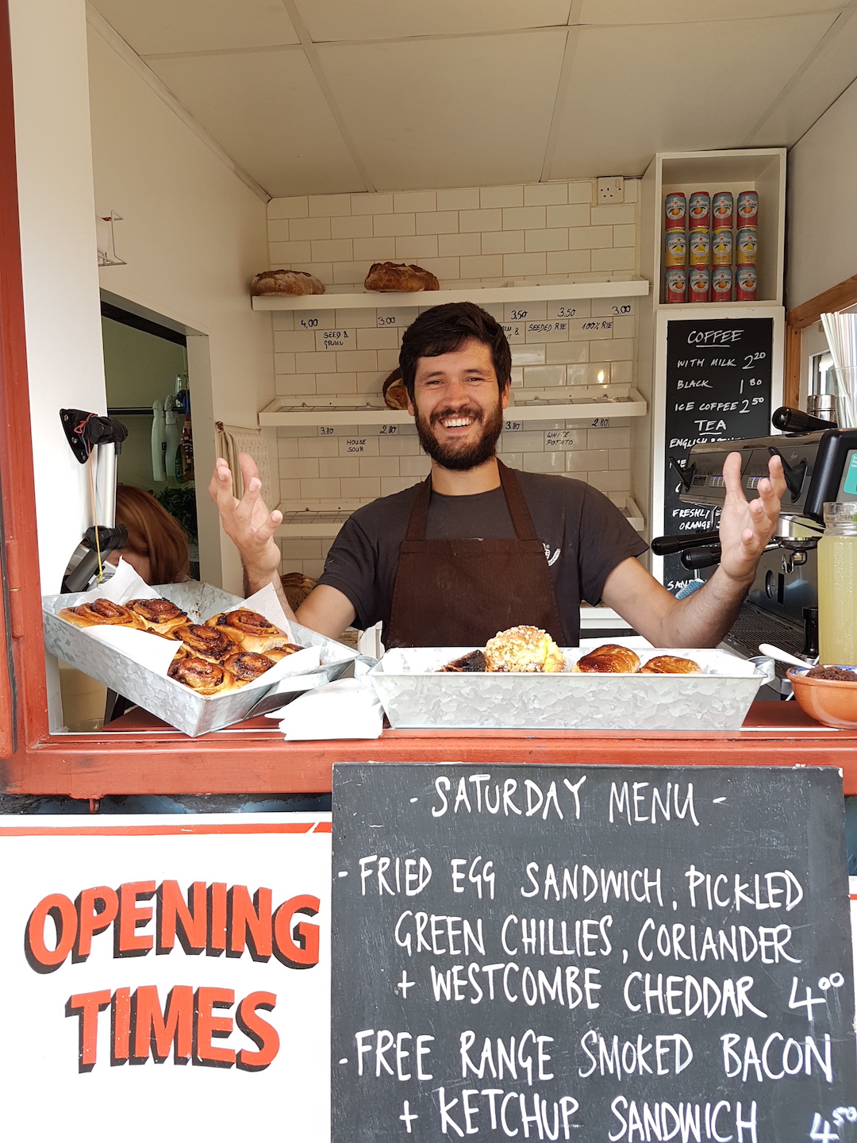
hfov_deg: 53.1
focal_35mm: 26
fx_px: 858
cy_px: 572
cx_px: 428
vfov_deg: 67.3
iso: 50
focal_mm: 4.2
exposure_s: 1/50
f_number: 1.7
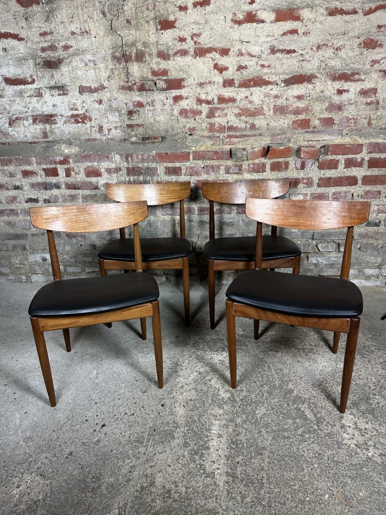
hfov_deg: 56.8
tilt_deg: -22.1
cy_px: 258
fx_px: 357
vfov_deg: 71.6
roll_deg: +2.8
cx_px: 193
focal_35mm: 24
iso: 250
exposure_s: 1/50
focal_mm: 6.86
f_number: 1.78
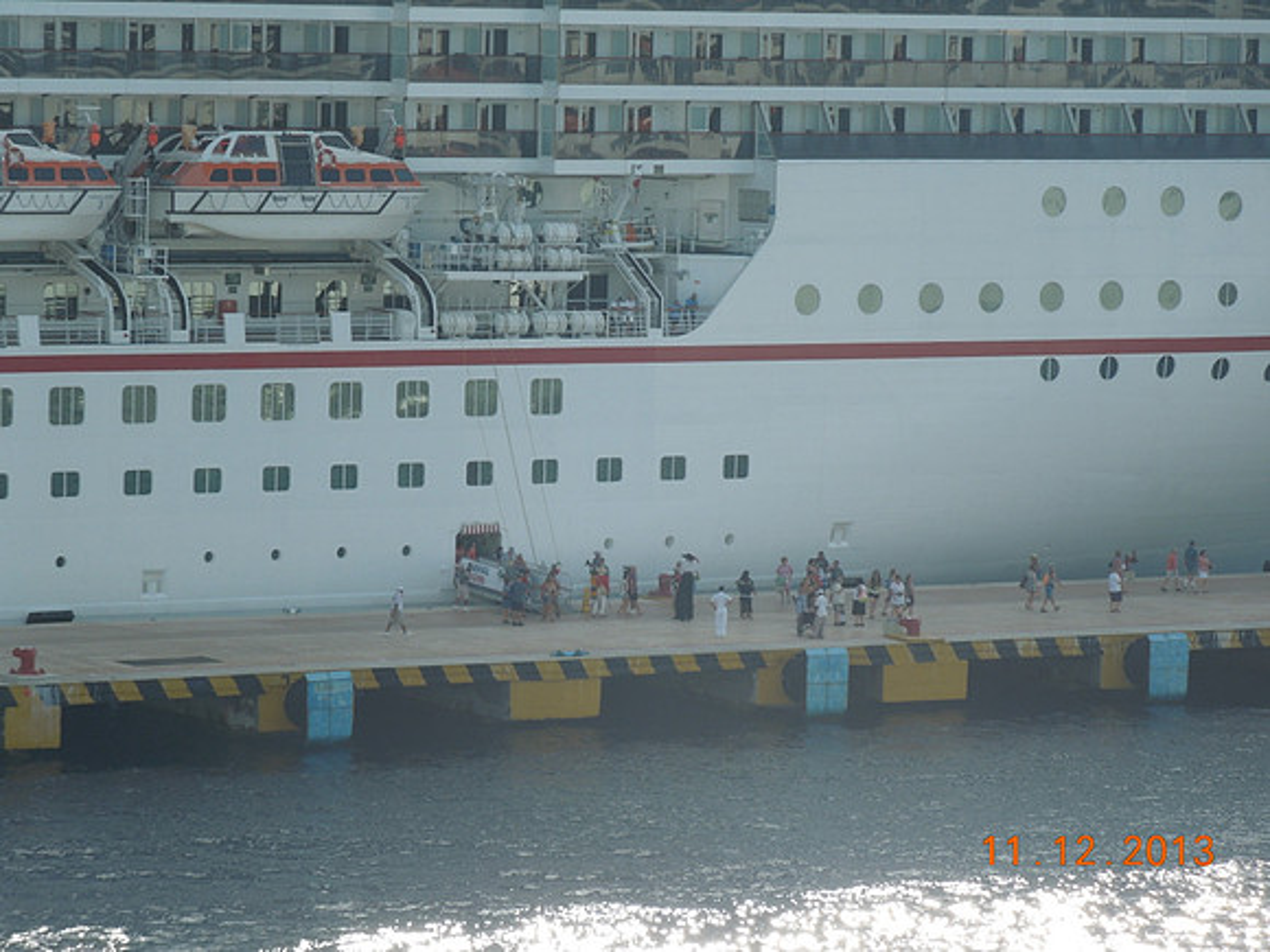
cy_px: 476
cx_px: 635
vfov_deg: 7.8
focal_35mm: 191
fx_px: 7007
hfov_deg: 10.4
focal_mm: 34.4
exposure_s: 1/500
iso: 100
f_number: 5
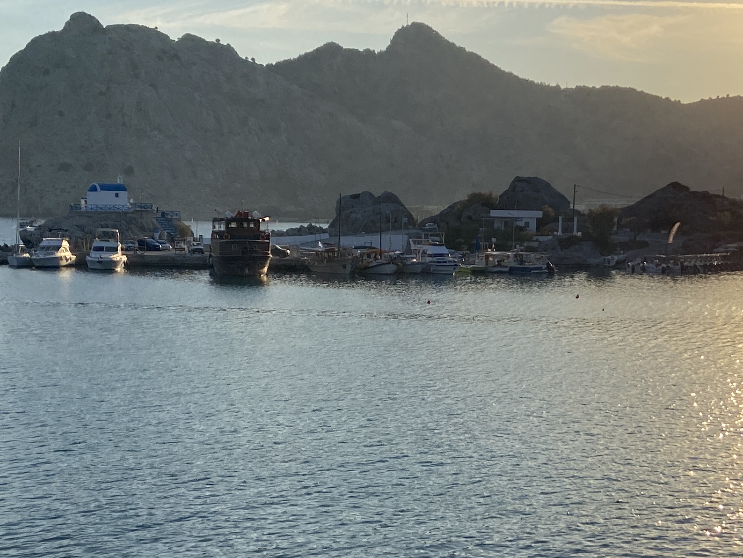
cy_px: 441
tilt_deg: -8.8
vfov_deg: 22.0
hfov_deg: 29.3
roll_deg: -0.6
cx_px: 306
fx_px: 1417
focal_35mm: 66
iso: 32
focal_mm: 4.25
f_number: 1.8
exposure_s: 1/5236
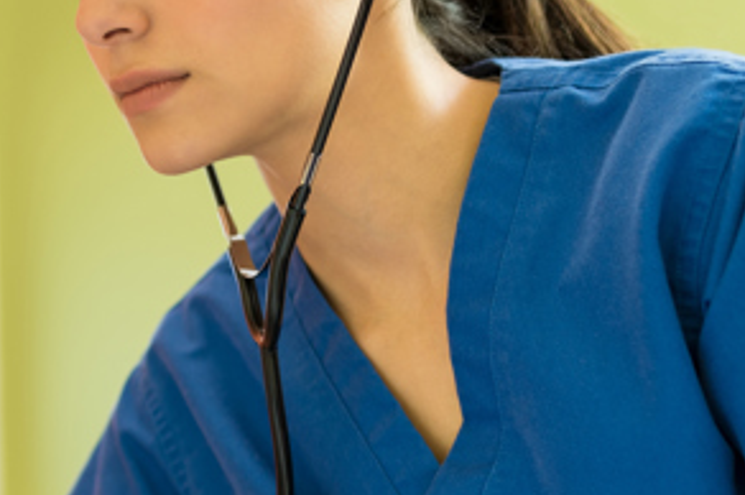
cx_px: -94
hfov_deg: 18.2
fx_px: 2232
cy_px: 390
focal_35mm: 108
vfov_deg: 12.6
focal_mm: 35
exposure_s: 1/160
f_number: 1.8
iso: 100
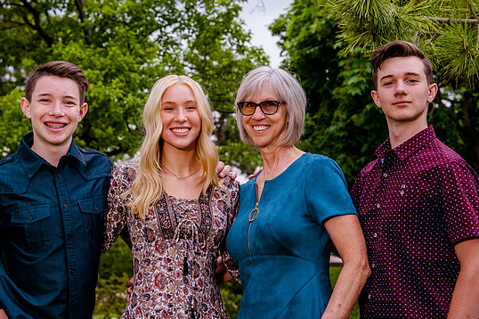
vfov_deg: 16.6
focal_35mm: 82
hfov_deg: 24.8
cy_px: 143
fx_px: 1090
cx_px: 229
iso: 800
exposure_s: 1/320
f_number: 5
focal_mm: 52
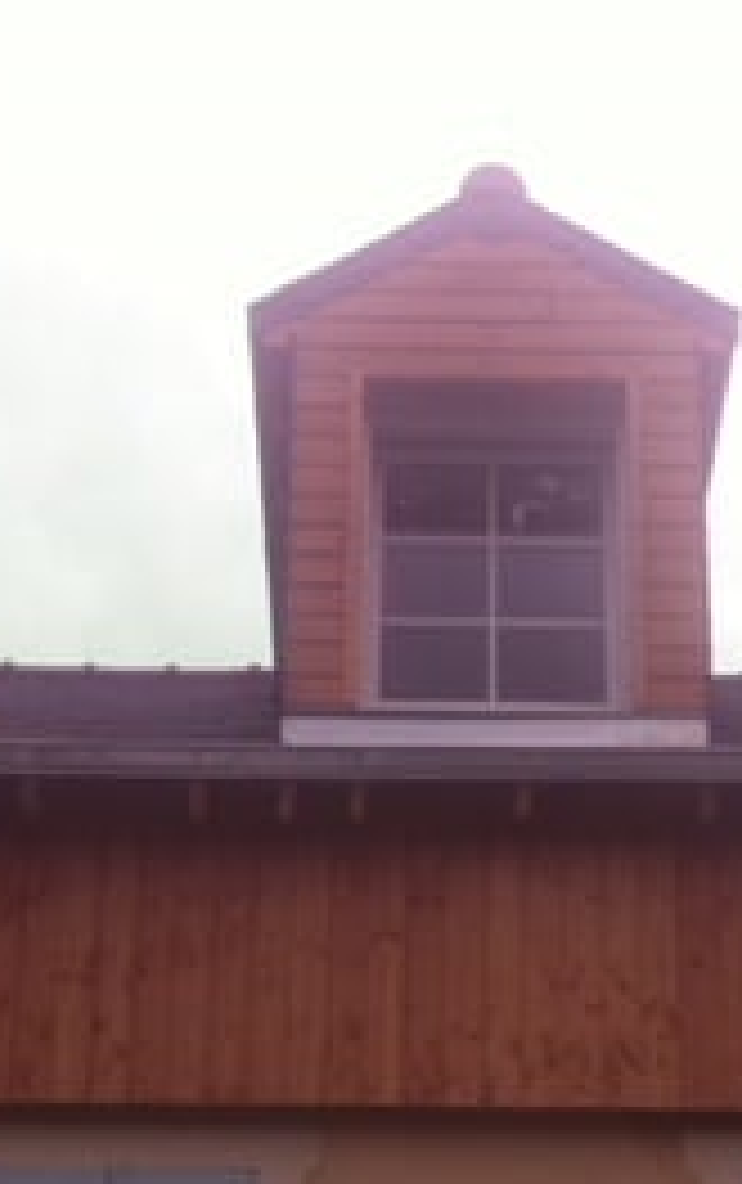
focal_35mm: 90
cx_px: 441
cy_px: 963
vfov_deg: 22.7
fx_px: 2904
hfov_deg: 14.6
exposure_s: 1/355
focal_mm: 3.85
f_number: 2.8
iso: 80
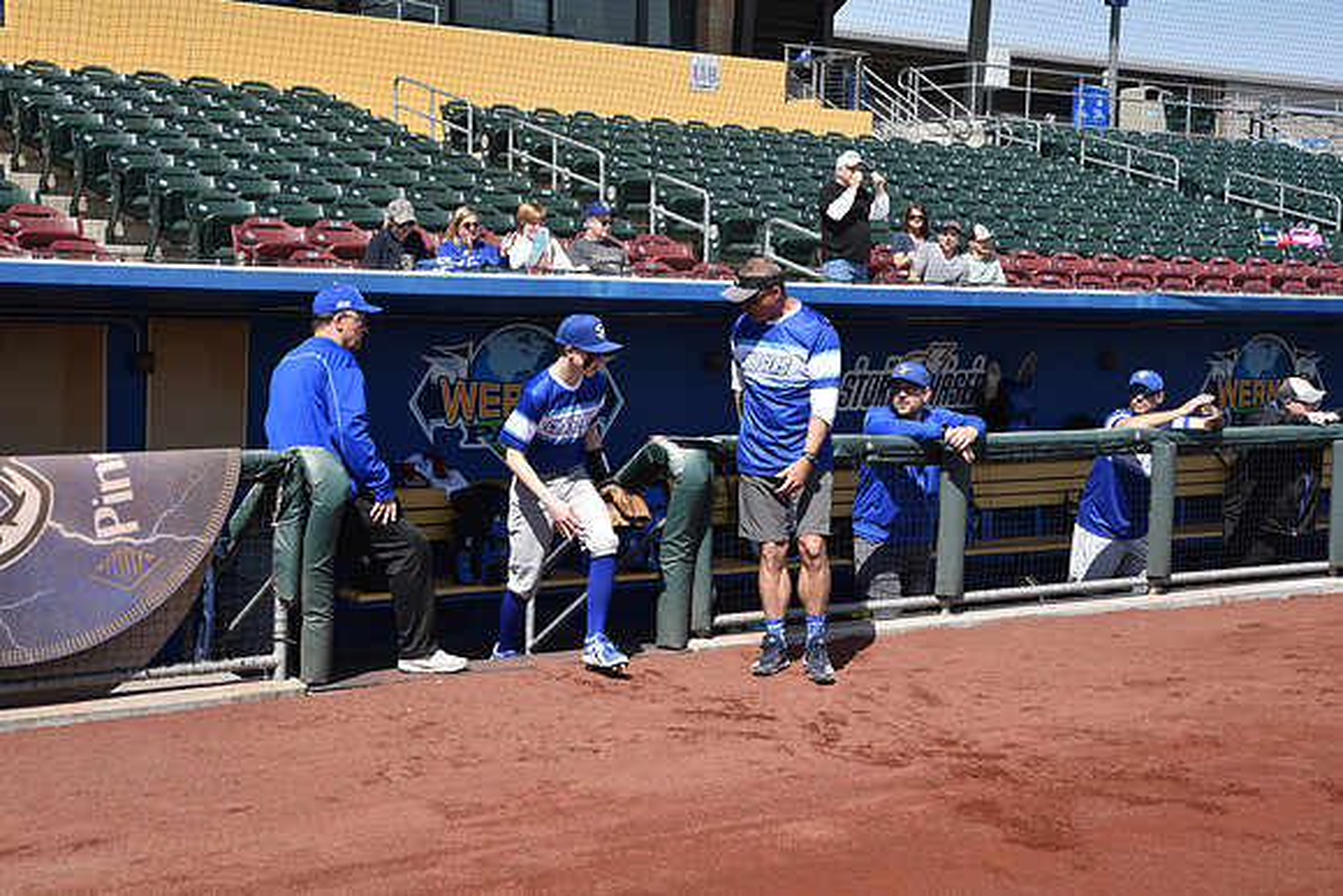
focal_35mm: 55
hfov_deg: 36.2
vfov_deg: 24.6
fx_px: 2052
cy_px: 448
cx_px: 672
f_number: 9
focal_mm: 55
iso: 200
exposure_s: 1/320
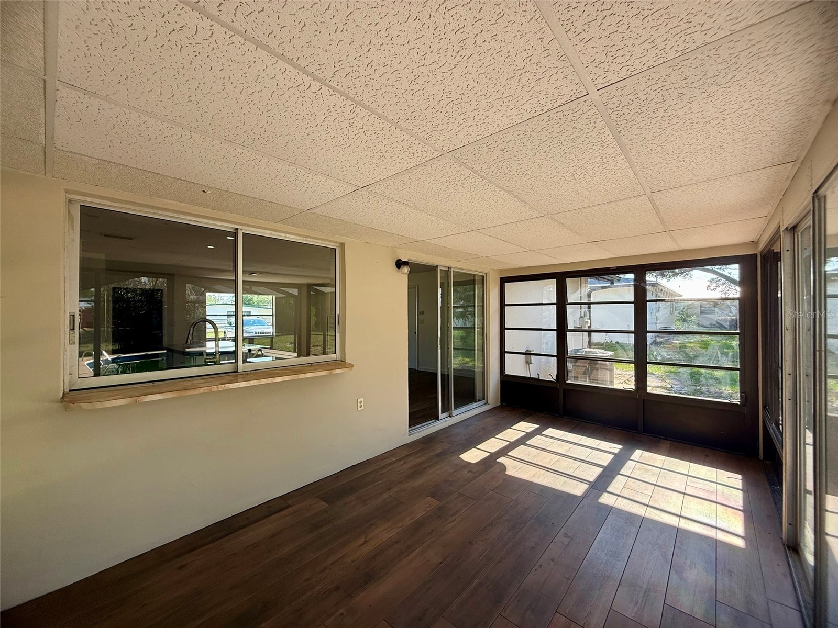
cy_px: 314
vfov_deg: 85.7
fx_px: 339
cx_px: 419
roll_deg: -0.2
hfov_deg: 102.1
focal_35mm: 14
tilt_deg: +0.3
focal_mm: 2.22
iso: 50
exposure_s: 1/148
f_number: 2.2
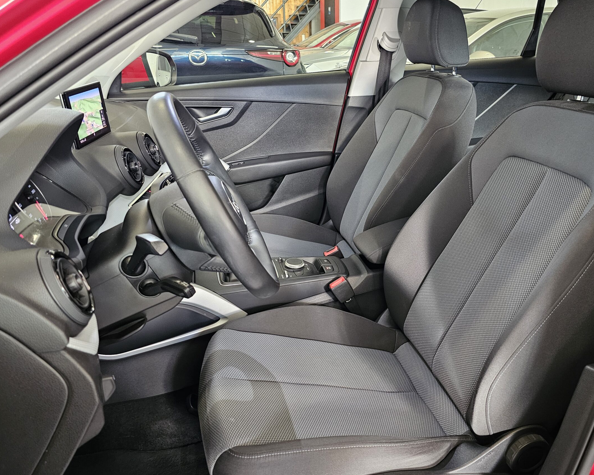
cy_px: 255
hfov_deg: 63.6
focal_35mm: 27
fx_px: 475
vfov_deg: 53.1
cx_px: 350
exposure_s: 1/33.3
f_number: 1.7
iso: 640
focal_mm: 6.3
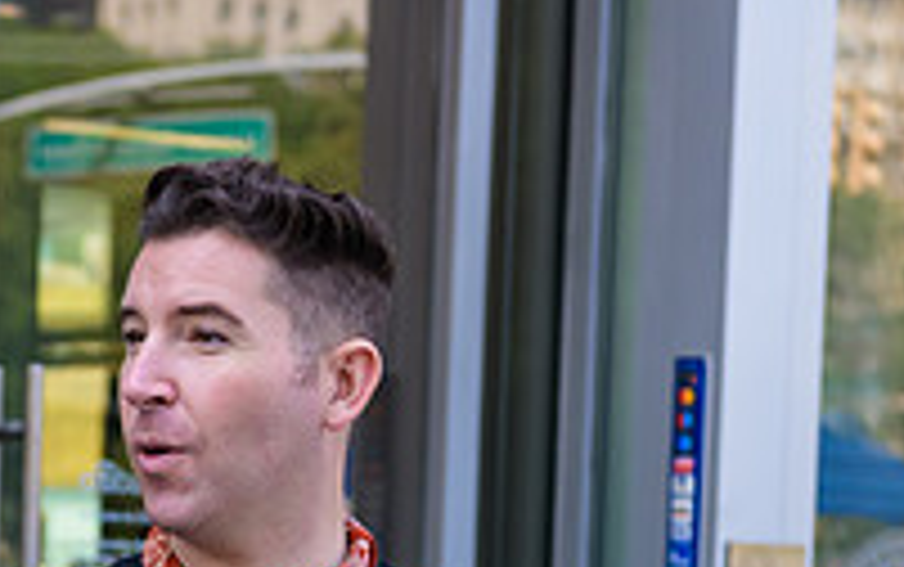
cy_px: 781
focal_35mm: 141
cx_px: 274
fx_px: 3477
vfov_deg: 9.1
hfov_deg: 14.8
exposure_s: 1/1000
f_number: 3.2
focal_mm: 48
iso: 400
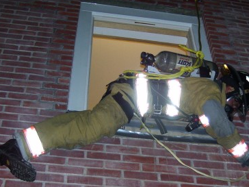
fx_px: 468
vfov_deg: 22.3
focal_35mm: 65
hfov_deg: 29.6
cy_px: 145
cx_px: 162
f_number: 2.7
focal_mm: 6
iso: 125
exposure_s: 1/30
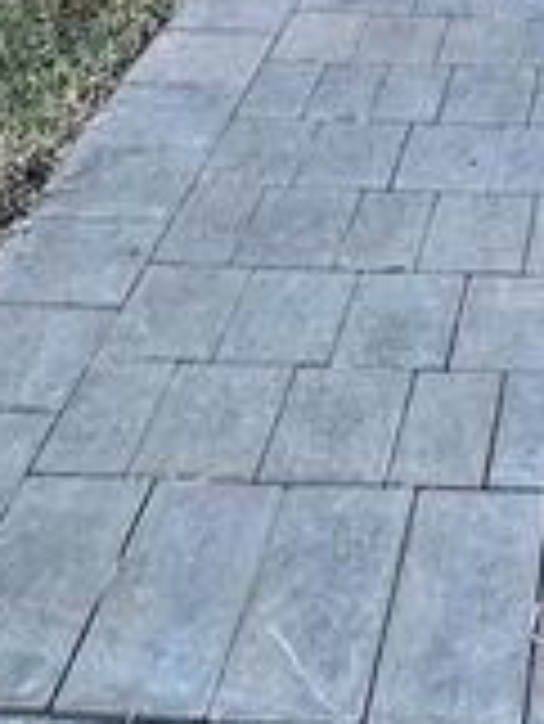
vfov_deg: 19.5
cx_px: 665
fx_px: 1214
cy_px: -708
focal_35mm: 58
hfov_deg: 23.0
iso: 40
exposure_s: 1/734
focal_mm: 2.22
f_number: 2.2
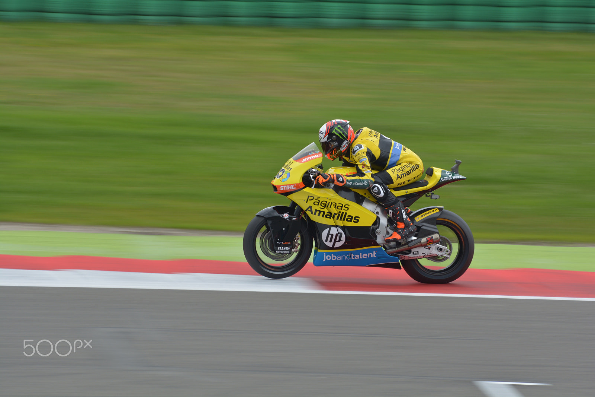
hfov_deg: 6.9
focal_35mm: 300
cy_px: 198
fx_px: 4957
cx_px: 298
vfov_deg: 4.6
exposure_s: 1/200
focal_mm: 200
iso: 100
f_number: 5.6
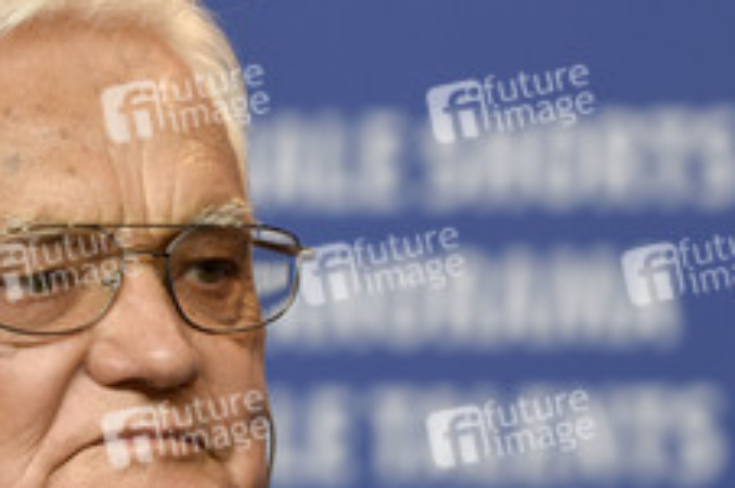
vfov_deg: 2.9
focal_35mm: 479
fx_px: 9766
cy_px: 348
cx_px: 99
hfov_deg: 4.3
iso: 640
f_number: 2.8
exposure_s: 1/400
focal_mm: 160
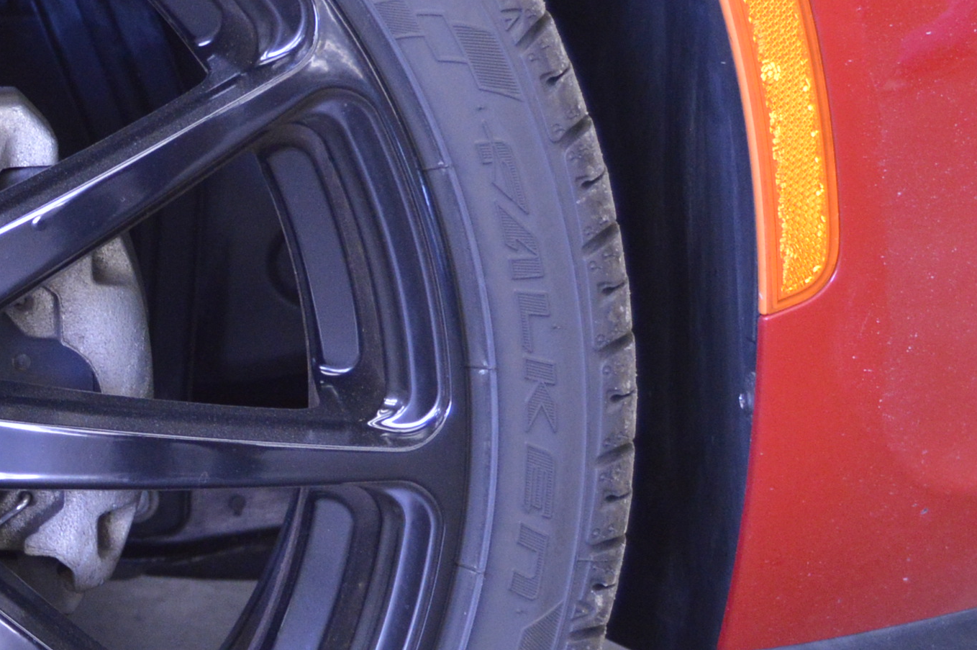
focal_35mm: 115
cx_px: -278
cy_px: 367
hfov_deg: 16.9
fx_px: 3109
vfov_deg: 11.9
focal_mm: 23
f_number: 3.8
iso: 800
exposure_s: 1/50
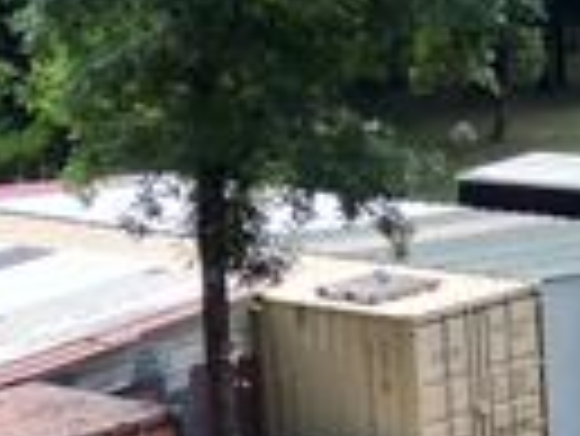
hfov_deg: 10.2
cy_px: 530
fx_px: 3186
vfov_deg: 7.8
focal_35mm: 190
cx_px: 733
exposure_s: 1/2500
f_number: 1.7
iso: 110
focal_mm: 6.72
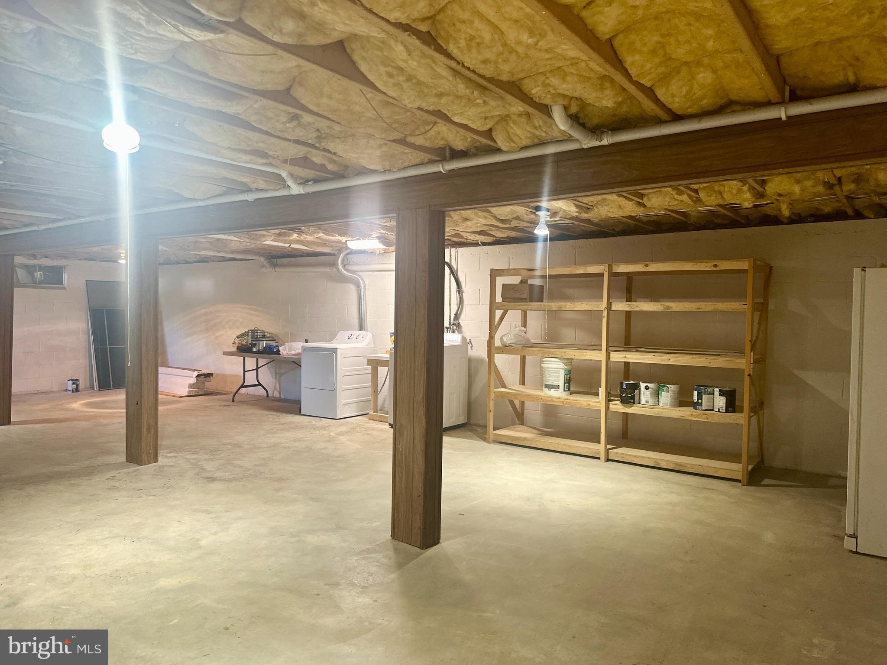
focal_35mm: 24
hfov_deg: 71.6
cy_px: 332
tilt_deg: -0.2
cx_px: 444
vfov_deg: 56.8
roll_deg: -1.1
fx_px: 615
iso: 250
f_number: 1.78
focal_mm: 6.86
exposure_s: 1/60
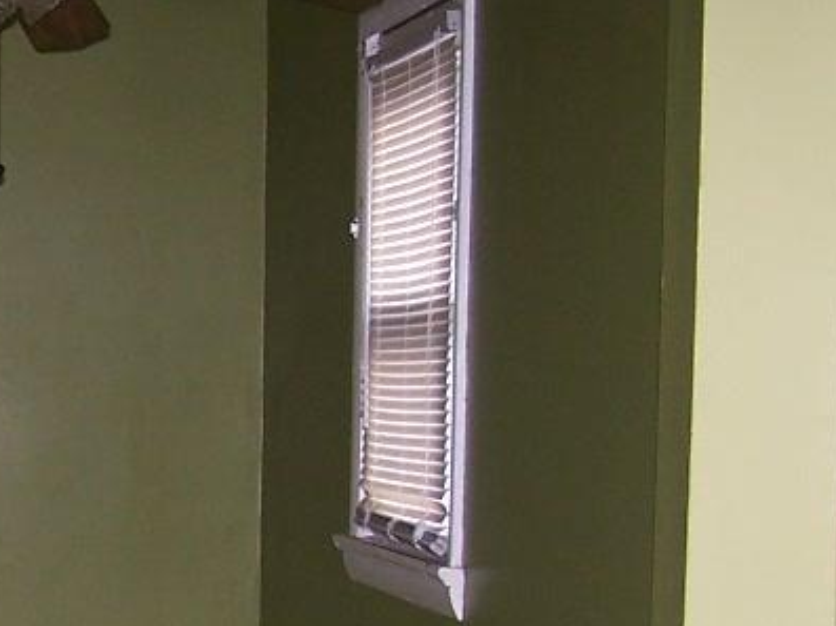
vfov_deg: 12.7
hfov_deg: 16.1
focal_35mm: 115
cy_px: 639
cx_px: -284
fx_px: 2775
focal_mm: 6.3
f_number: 2.8
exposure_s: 1/60
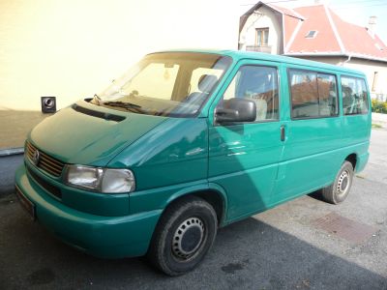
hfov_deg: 63.4
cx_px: 194
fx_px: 313
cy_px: 145
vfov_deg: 49.7
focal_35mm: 28
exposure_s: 1/500
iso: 200
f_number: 3.3
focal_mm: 4.7
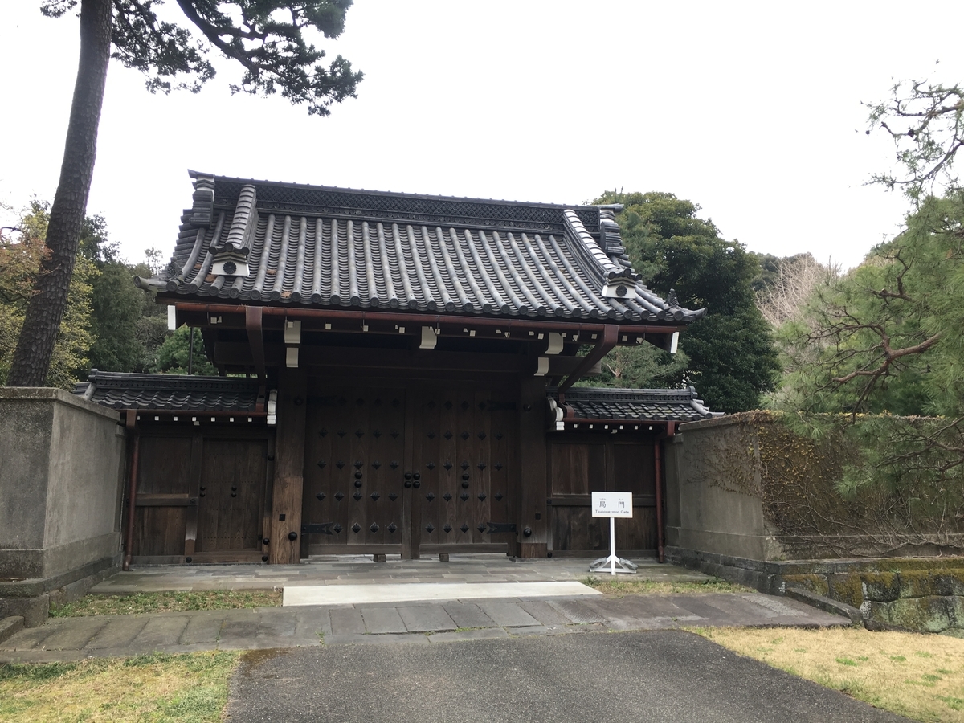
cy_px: 362
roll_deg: -0.4
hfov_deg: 61.7
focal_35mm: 29
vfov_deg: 48.2
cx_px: 482
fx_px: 808
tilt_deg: +10.2
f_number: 2.2
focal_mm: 4.15
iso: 25
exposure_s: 1/146
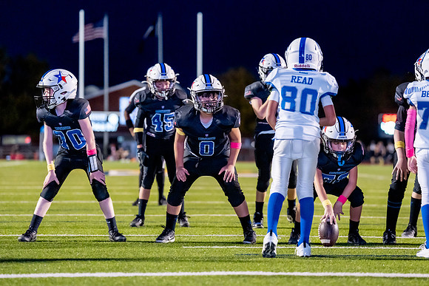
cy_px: 148
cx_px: 225
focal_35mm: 149
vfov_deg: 9.2
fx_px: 1778
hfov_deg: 13.8
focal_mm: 124
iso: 3200
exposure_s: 1/1000
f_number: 2.8
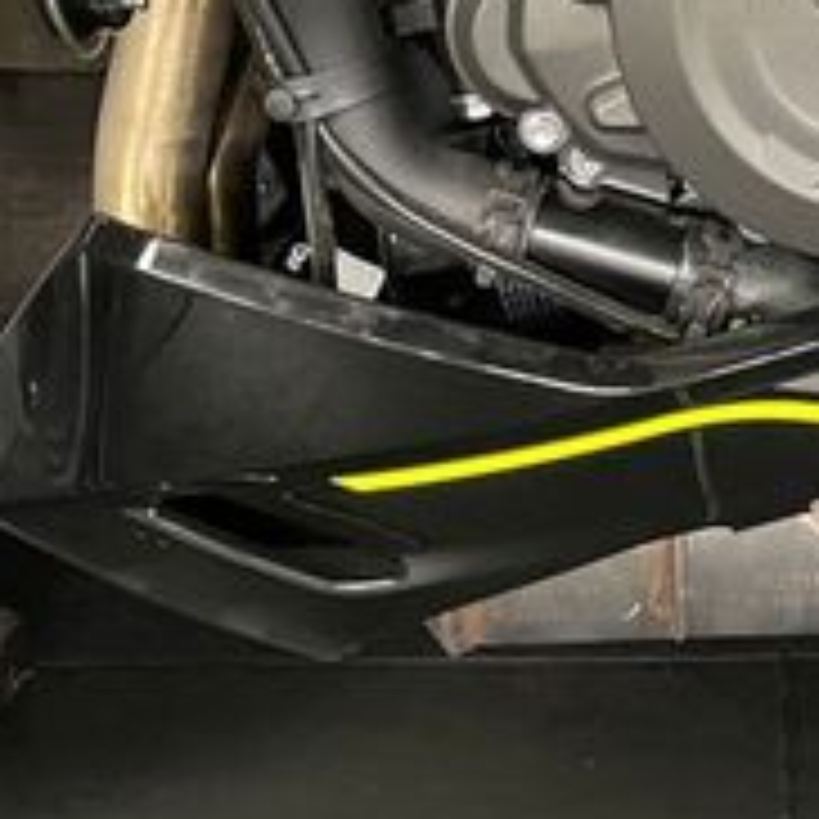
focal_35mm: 81
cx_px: 774
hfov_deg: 20.8
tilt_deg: -4.6
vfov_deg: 19.7
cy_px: -238
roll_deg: -0.4
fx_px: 2168
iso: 250
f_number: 1.6
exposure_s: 1/50
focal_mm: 4.2
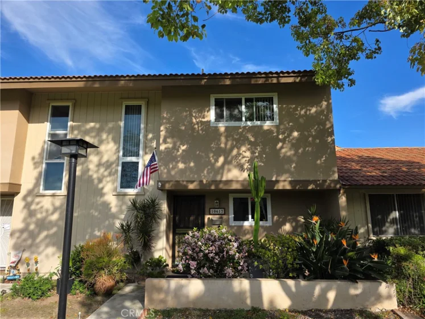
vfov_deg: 58.9
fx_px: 282
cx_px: 212
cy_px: 160
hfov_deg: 73.9
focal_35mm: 23
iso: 80
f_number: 1.7
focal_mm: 6.3
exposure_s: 1/3809
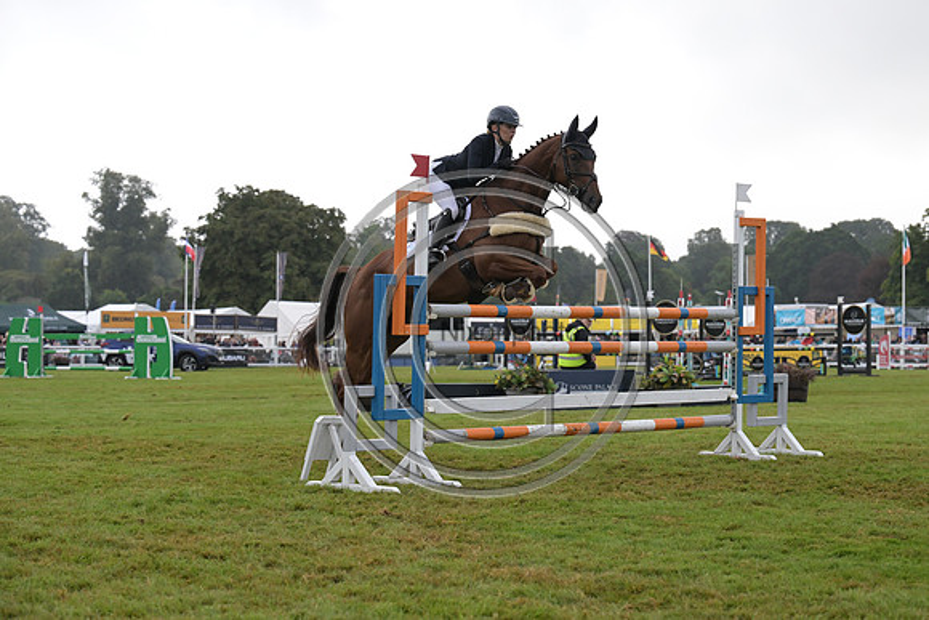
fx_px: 2039
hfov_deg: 25.7
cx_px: 464
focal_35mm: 79
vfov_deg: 17.3
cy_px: 310
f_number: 4.5
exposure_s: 1/1250
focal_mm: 79
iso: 2000
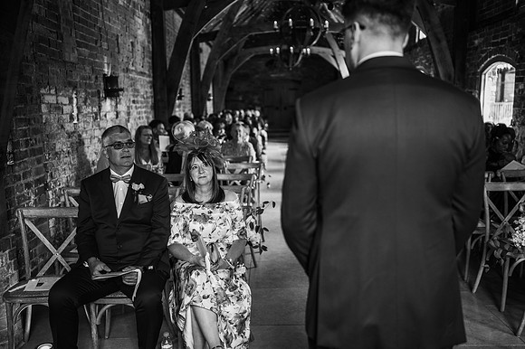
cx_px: 262
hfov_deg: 54.5
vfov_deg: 37.8
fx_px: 510
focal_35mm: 35
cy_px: 174
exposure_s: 1/200
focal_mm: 35
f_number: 1.8
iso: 320
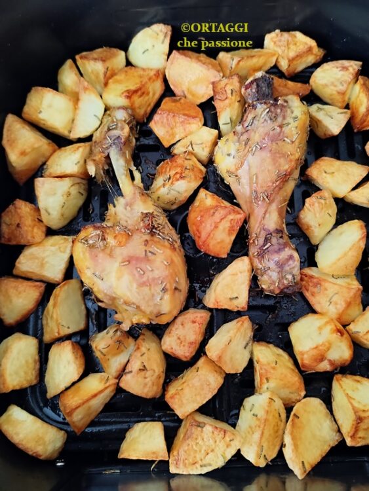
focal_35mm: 23
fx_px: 327
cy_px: 246
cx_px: 184
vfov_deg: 73.9
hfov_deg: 58.9
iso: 500
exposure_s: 1/25
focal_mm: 6.14
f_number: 1.65
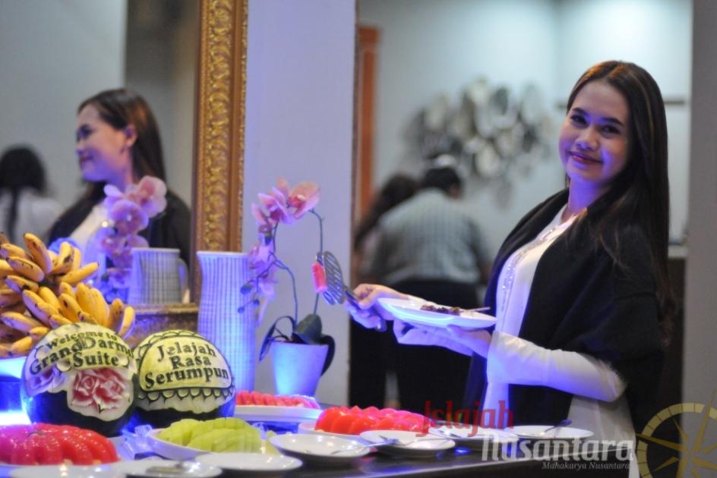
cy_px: 239
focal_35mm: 75
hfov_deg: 27.0
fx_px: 1494
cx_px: 358
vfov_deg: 18.2
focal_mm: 50
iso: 2000
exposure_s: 1/400
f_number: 1.4
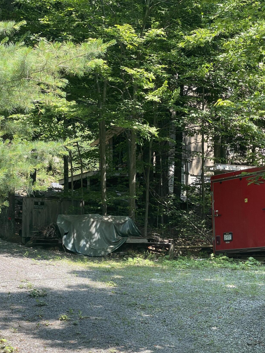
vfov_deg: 25.0
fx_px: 796
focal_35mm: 78
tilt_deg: +7.1
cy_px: 214
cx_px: 143
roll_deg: +1.2
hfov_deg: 18.9
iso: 20
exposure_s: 1/162
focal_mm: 7.5
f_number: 2.2
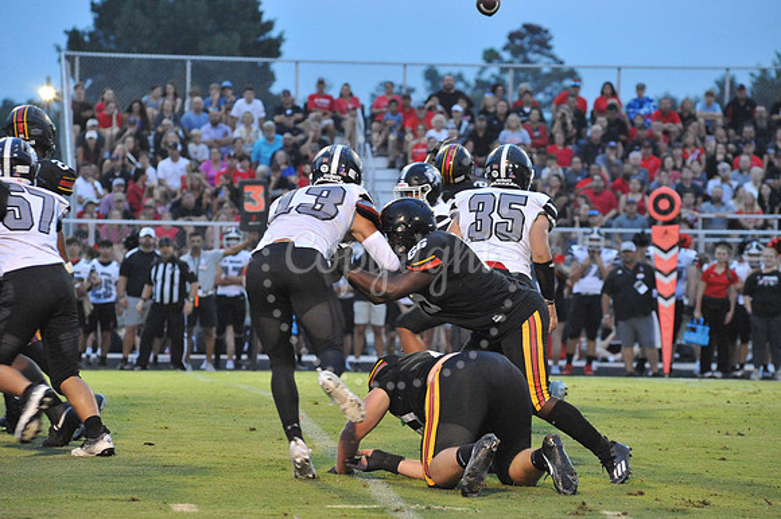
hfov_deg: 10.3
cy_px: 260
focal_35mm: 200
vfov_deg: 6.9
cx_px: 390
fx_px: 4336
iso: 6400
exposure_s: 1/250
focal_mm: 200
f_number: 6.3
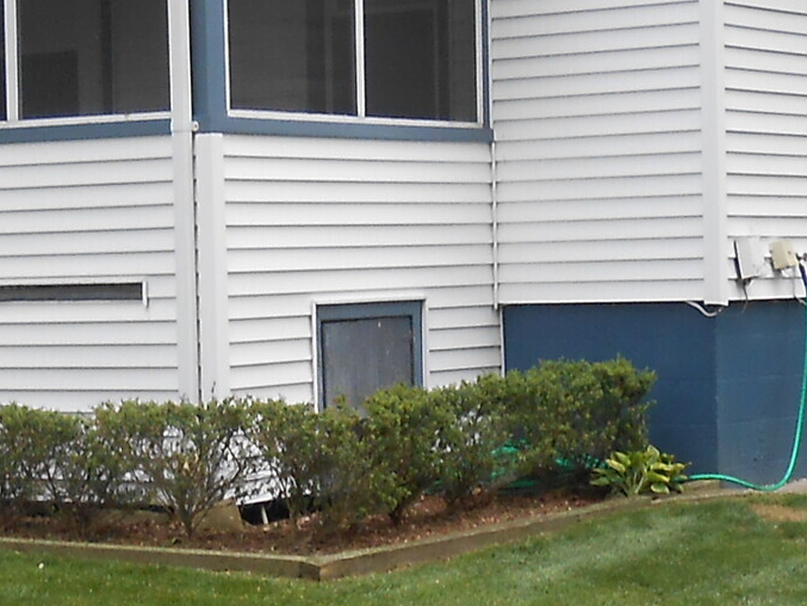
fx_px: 2751
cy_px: 385
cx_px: 279
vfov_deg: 12.5
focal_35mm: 118
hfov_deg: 16.7
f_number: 3.5
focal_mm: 4.6
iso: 80
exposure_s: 1/50
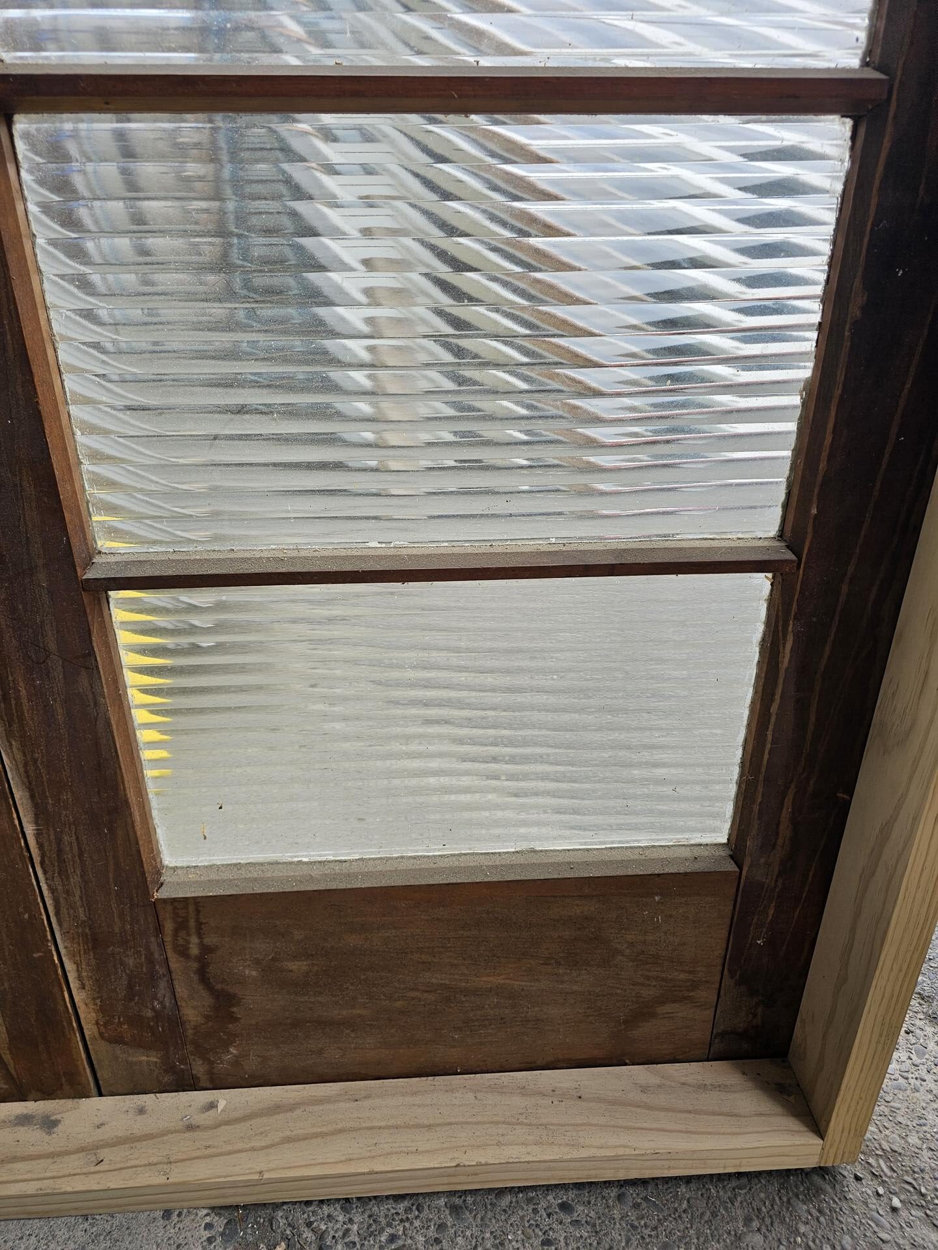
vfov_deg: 73.9
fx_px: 831
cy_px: 625
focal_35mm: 23
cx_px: 469
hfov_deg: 58.9
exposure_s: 1/191
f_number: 1.7
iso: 10
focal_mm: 6.3
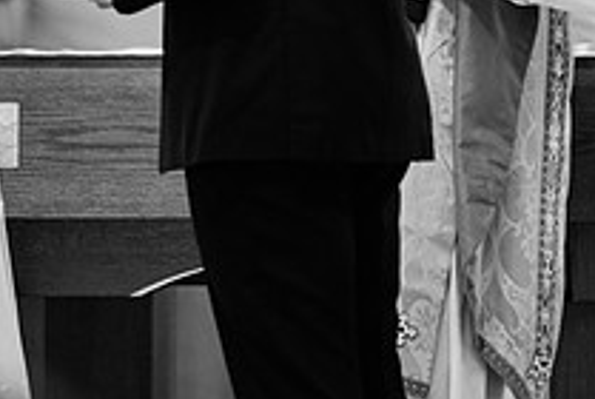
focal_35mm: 575
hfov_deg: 3.6
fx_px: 9517
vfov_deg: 2.4
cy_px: -100
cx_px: 364
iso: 1000
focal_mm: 200
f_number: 2.8
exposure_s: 1/250
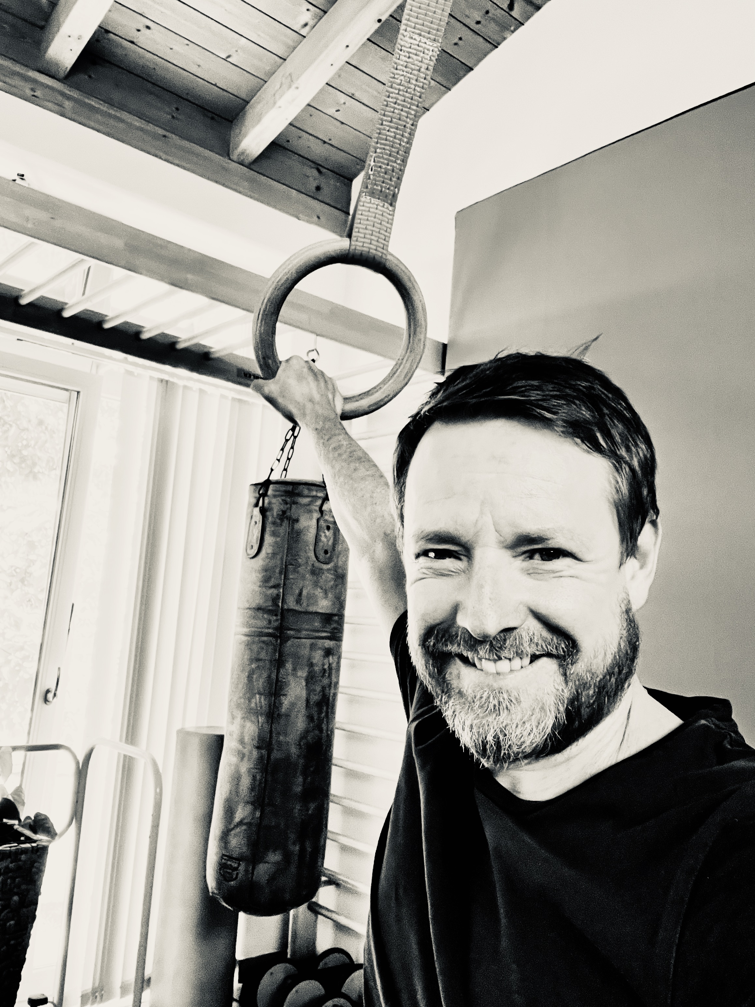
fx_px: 872
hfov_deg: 46.8
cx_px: 378
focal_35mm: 30
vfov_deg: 60.0
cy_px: 504
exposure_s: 1/51
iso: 400
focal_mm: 2.71
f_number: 2.2
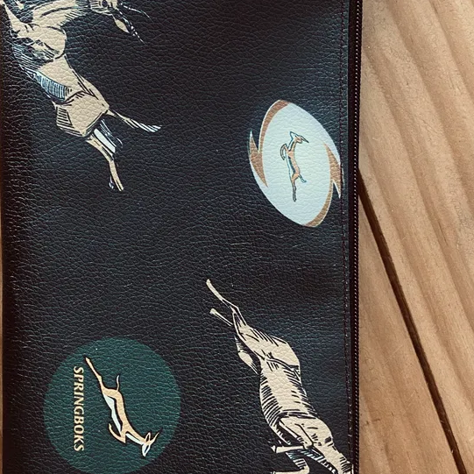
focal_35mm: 51
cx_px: 180
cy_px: 284
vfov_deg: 33.3
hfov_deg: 33.2
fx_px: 790
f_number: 1.8
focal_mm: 4.25
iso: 320
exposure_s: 1/60
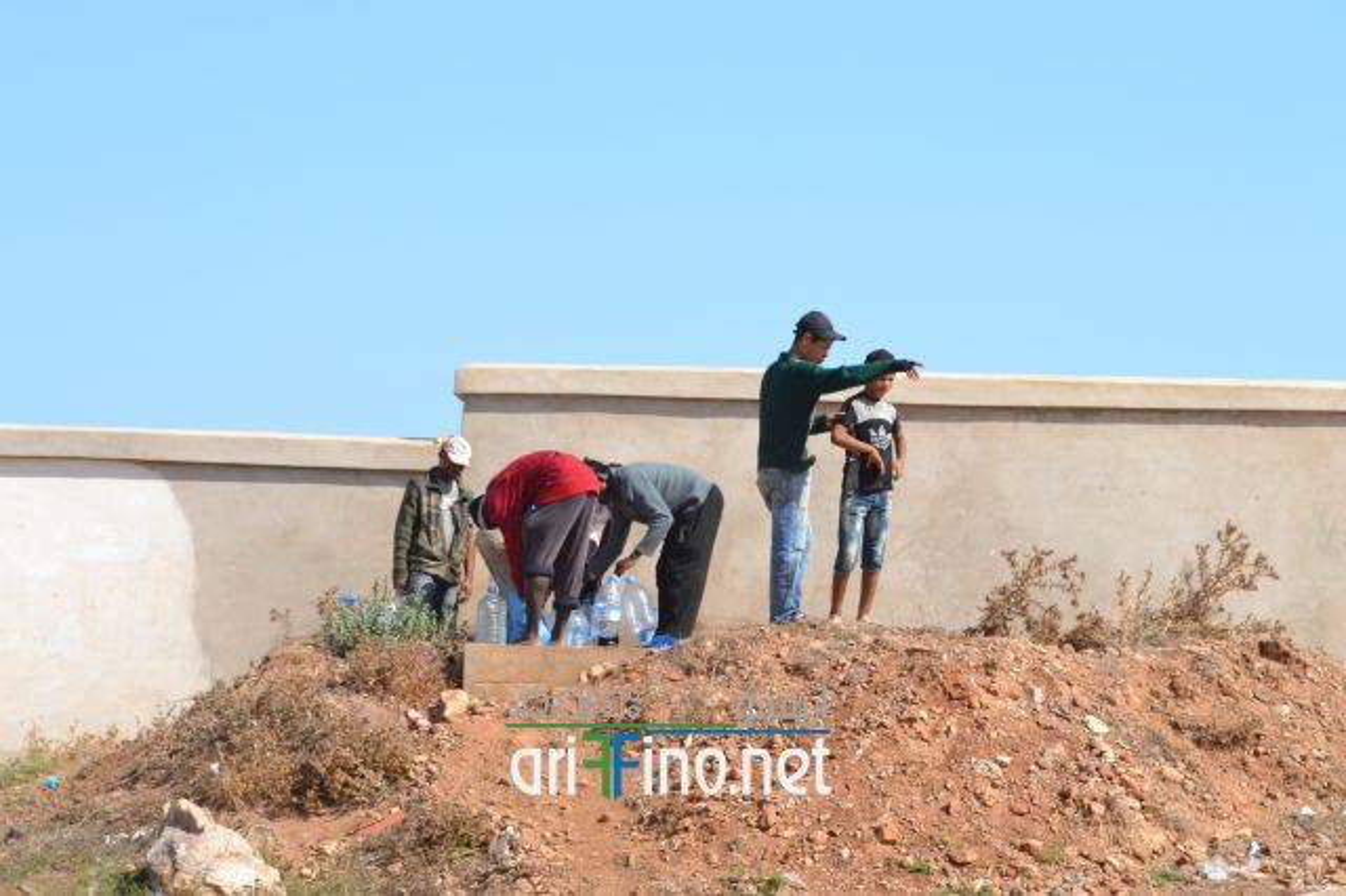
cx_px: 673
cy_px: 448
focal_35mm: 82
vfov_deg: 16.5
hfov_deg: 24.6
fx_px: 3083
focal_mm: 55
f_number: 8
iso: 100
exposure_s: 1/250
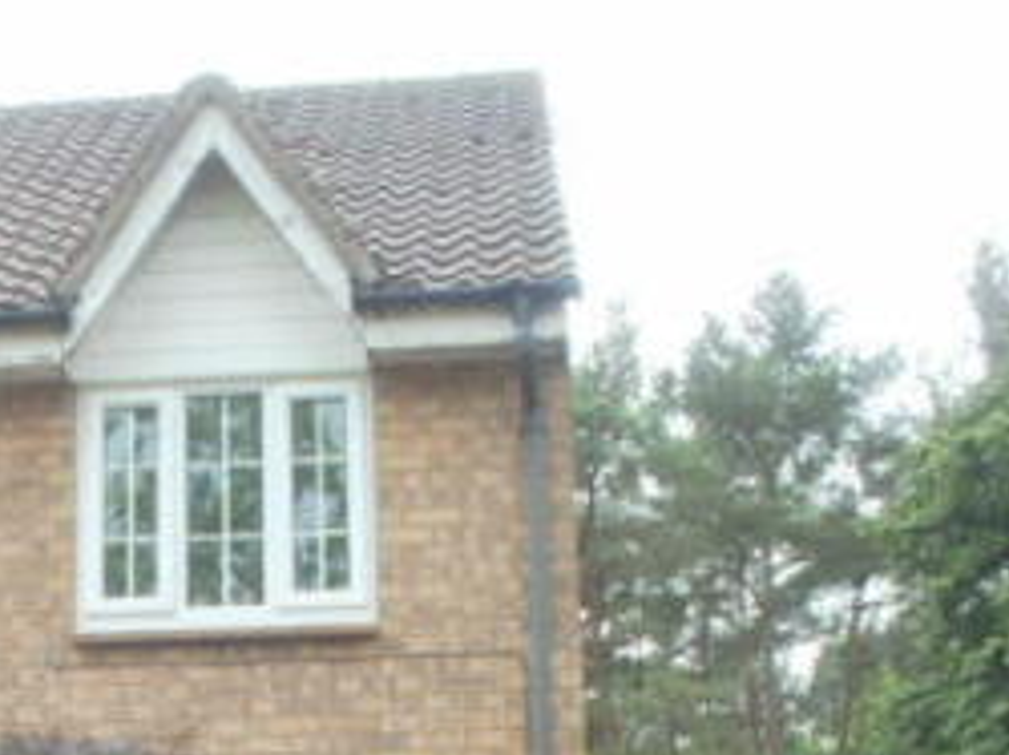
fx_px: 2446
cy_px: 870
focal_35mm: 84
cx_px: -6
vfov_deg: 16.9
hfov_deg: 22.4
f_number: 5.6
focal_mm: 6.3
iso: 100
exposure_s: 1/125
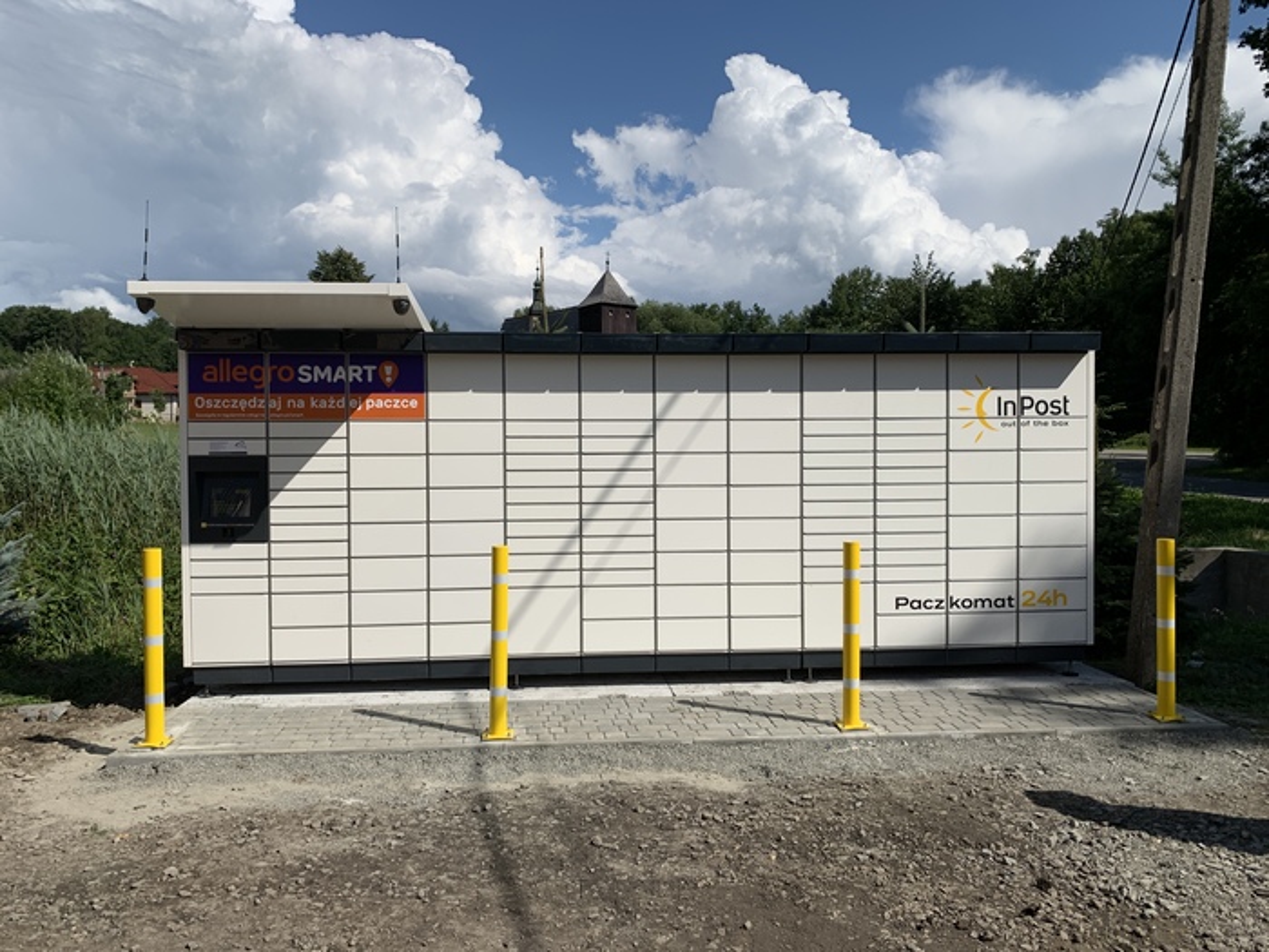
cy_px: 476
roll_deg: +1.2
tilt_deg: -0.2
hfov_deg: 67.3
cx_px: 634
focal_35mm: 26
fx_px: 953
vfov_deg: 53.1
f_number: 1.8
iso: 25
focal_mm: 4.25
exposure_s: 1/4902
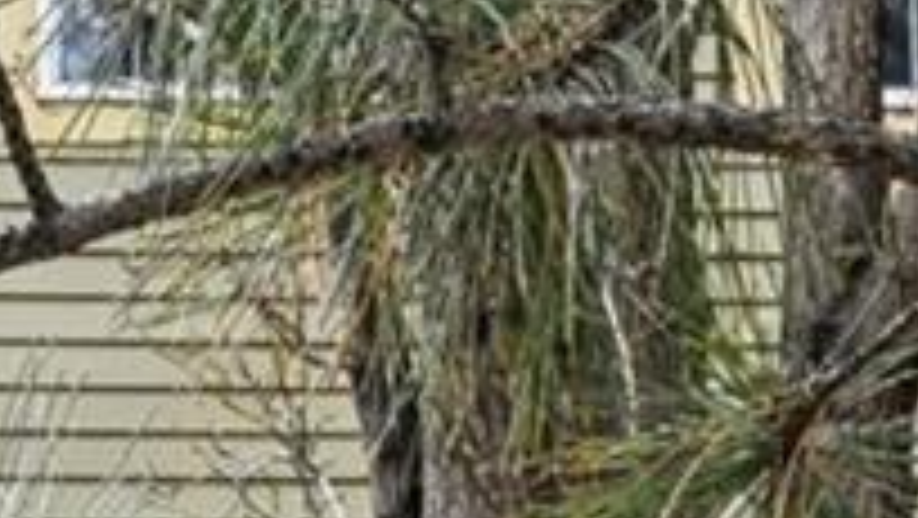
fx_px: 2801
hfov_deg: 18.4
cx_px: 135
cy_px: 356
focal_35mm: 115
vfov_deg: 10.5
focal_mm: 14
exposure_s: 1/25
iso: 64
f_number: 11
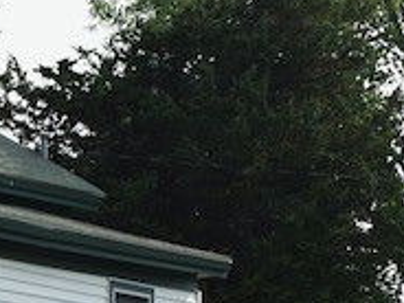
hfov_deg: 10.7
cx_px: -228
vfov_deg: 8.3
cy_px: 444
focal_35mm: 176
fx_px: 2058
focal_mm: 25
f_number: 8
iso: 200
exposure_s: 1/250
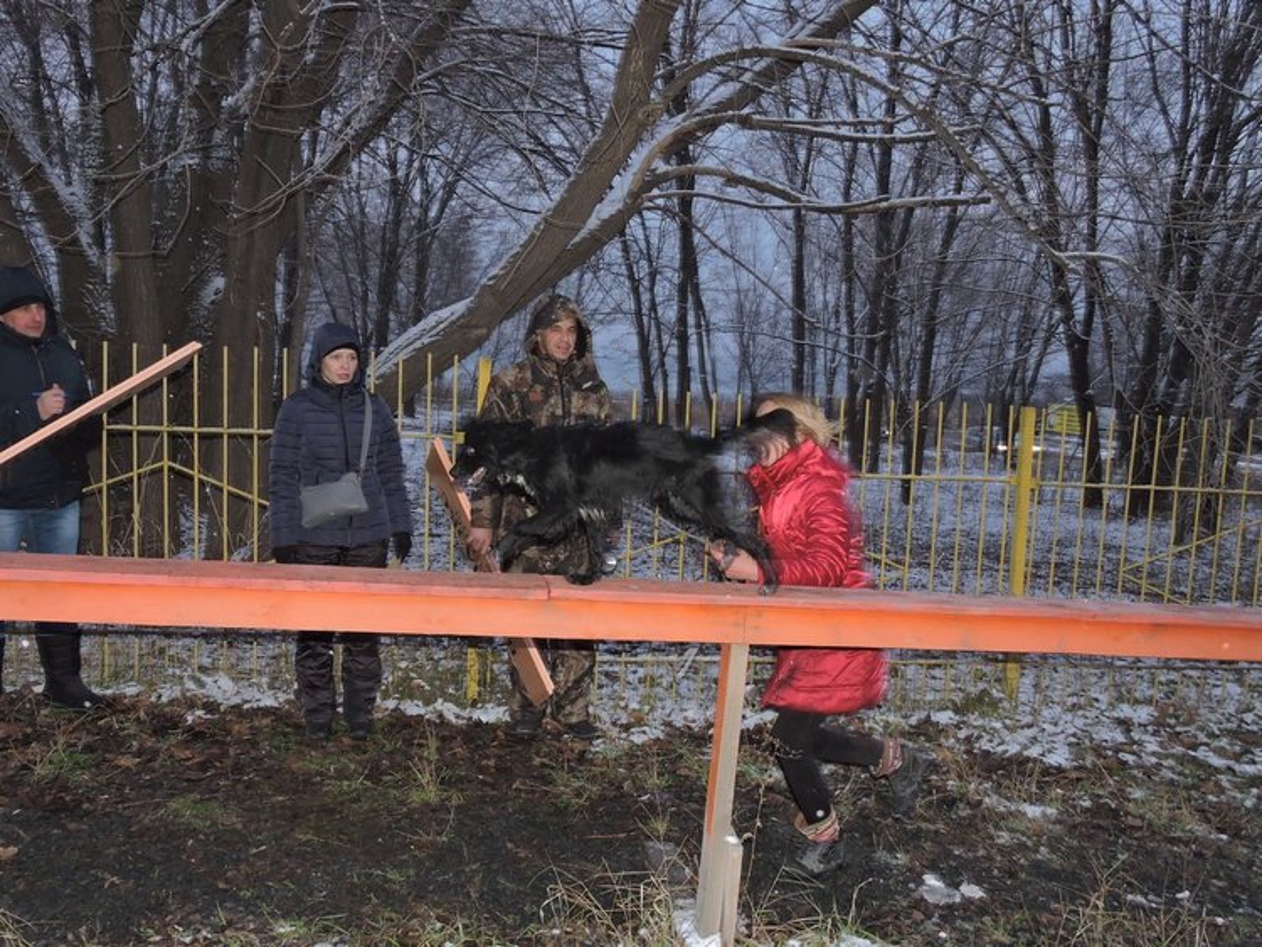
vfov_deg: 43.0
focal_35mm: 33
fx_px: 1203
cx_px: 631
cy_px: 474
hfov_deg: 55.3
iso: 400
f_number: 3.6
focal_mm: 5.9
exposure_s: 1/30
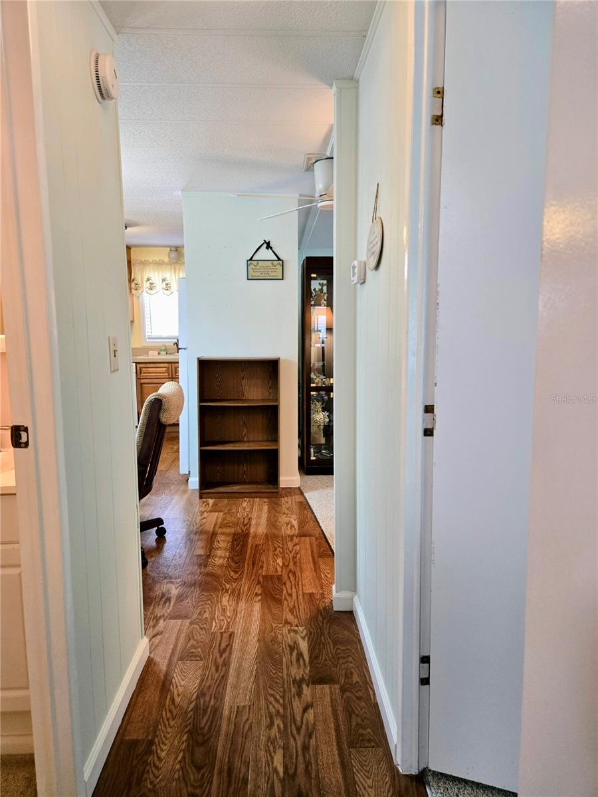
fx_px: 530
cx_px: 299
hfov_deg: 58.9
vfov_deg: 73.9
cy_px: 398
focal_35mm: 23
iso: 320
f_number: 1.8
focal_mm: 5.4
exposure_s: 1/120
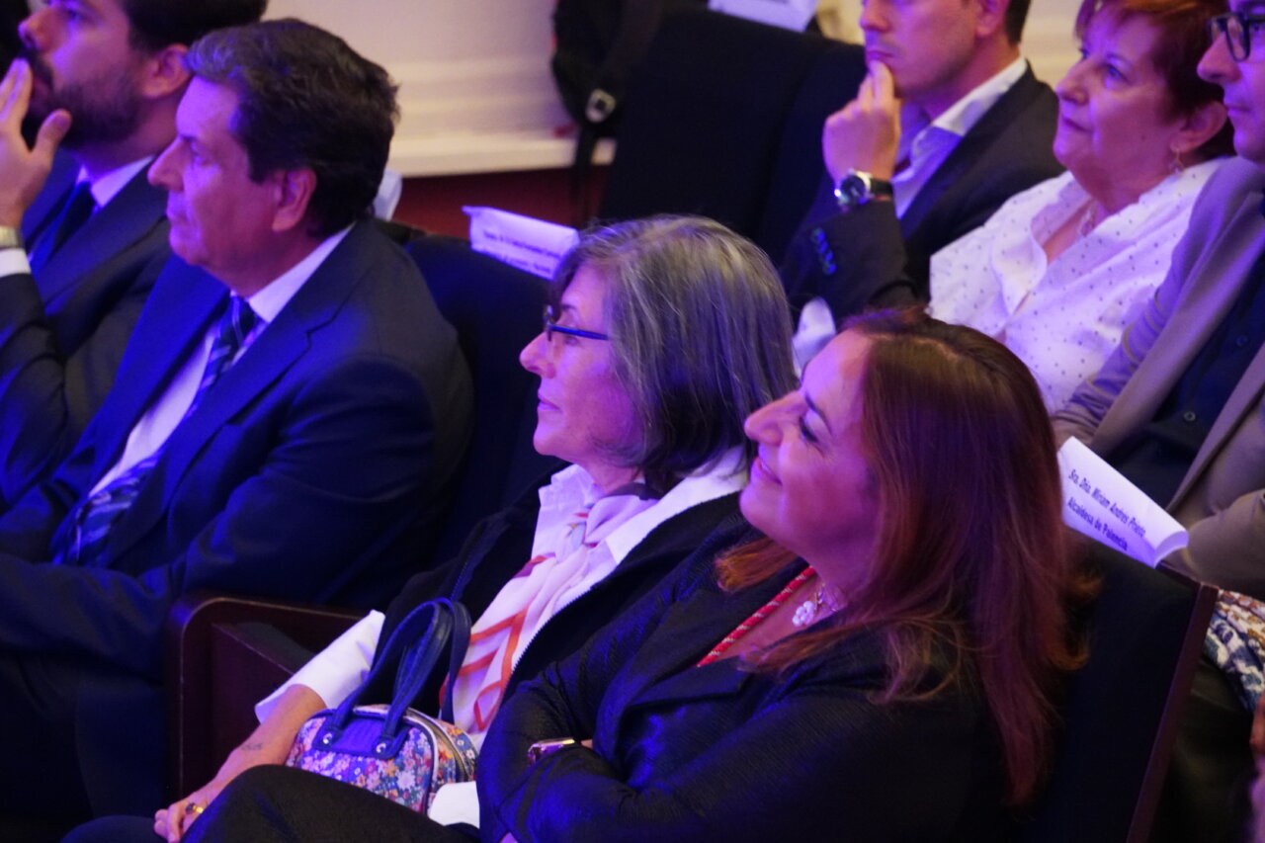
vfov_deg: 6.3
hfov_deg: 9.5
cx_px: 632
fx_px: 7641
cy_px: 422
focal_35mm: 218
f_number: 5.6
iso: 6400
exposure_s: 1/6
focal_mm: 145
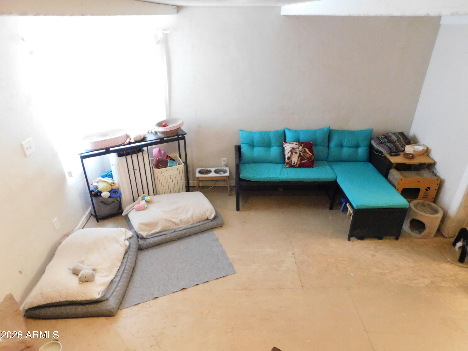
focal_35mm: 23
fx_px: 311
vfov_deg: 58.9
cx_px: 234
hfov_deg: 73.9
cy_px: 176
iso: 800
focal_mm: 4
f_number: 3
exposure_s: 1/25
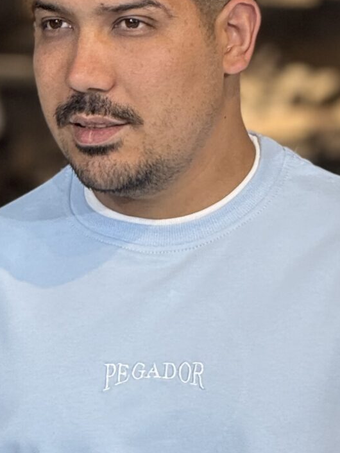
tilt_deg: -3.4
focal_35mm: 435
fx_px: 5693
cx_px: 221
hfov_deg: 3.4
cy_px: 487
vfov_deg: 4.5
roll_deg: -2.4
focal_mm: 15.66
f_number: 2.8
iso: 160
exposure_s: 1/100
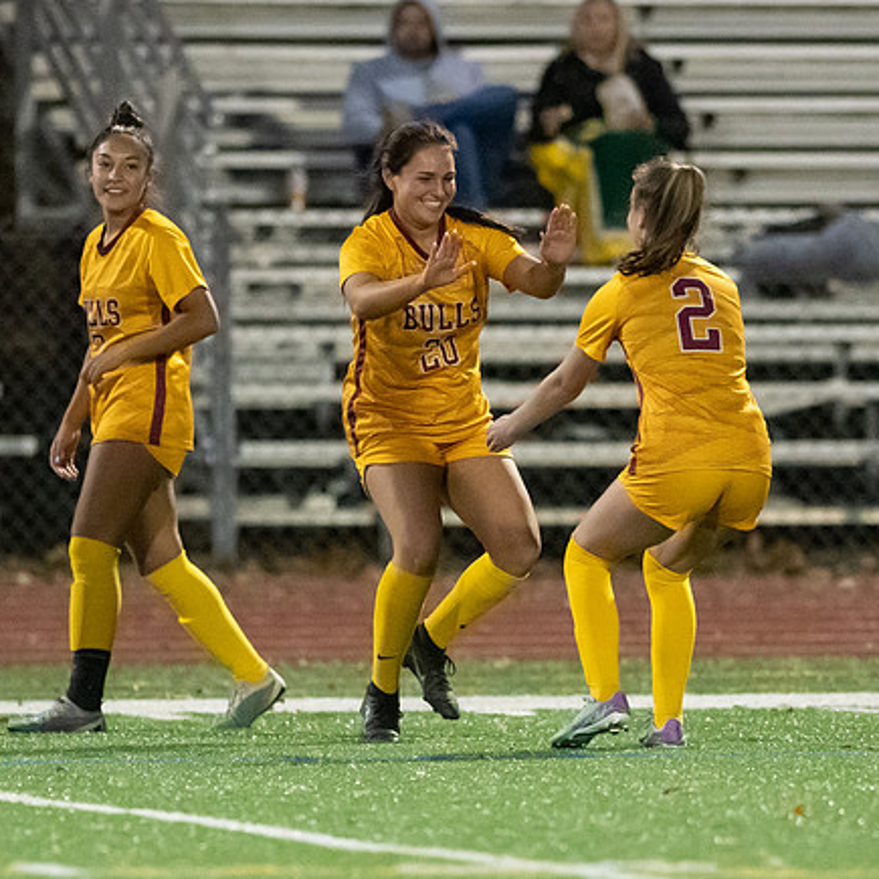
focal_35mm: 772
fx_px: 22179
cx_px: 502
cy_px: 590
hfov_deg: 2.3
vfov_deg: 2.3
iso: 16000
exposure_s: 1/1000
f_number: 2.8
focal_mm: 300
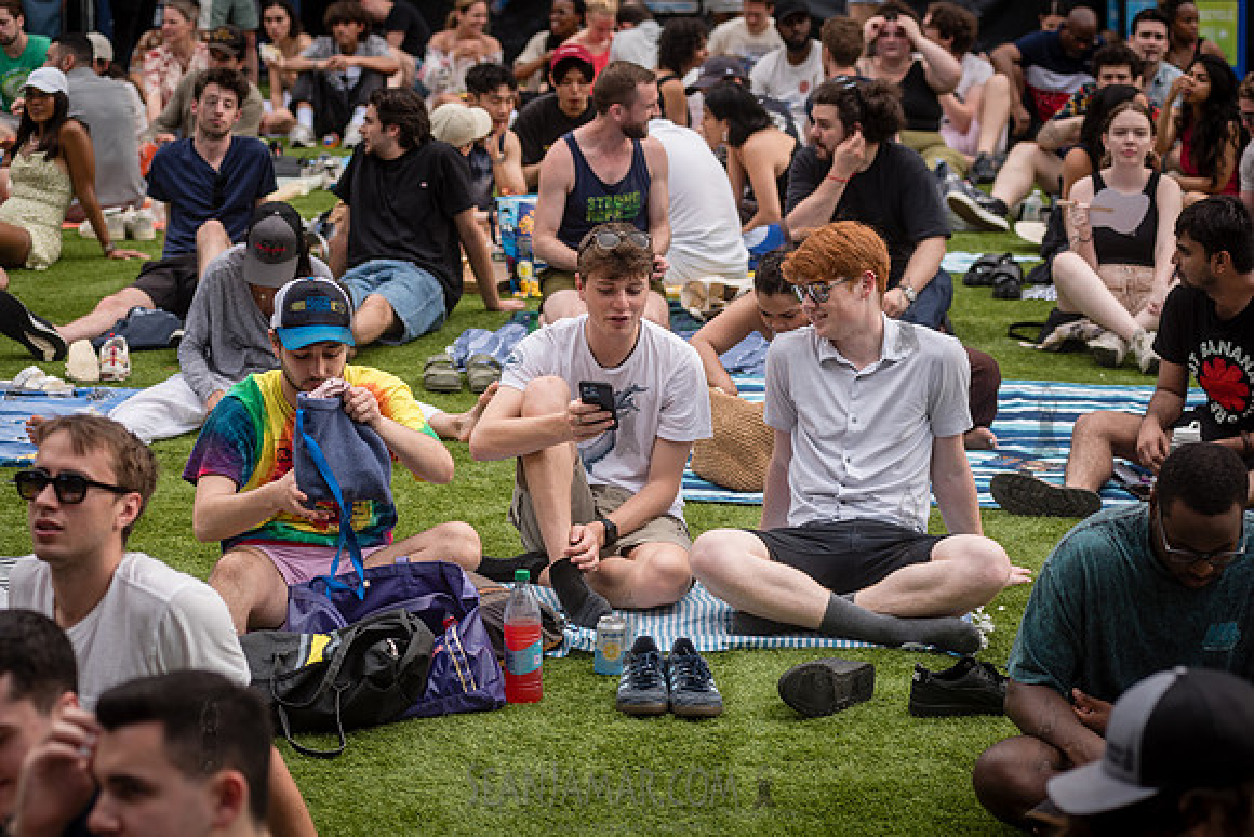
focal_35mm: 92
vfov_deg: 14.9
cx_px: 627
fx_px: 3205
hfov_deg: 22.1
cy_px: 418
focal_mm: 92
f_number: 4.5
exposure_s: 1/640
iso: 250
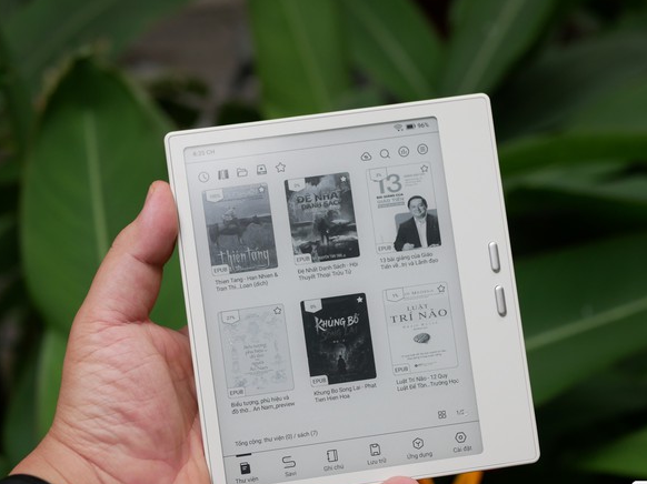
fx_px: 1028
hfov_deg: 34.9
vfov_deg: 26.5
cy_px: 263
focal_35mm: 55
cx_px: 330
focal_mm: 25
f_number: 2.8
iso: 640
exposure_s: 1/400
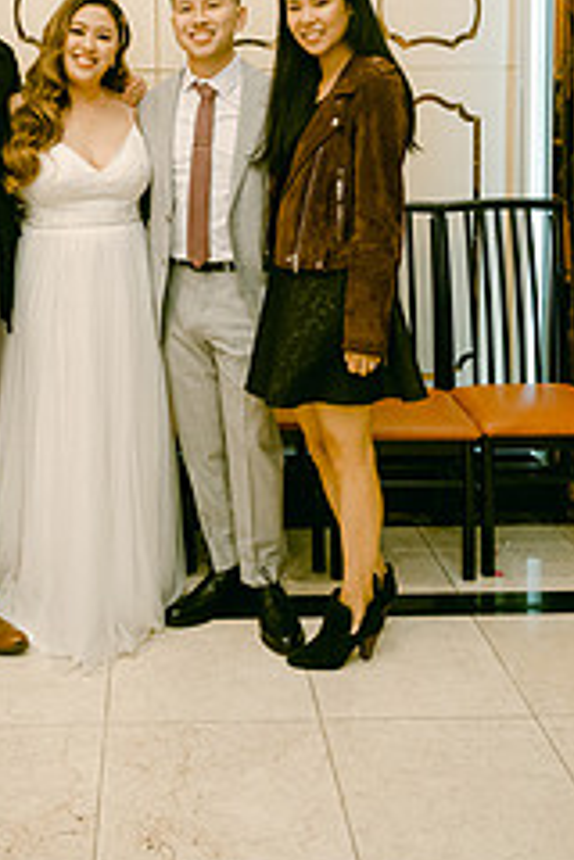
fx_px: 1076
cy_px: 168
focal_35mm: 45
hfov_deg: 29.6
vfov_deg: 41.7
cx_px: 176
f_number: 2.8
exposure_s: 1/125
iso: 800
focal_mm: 16
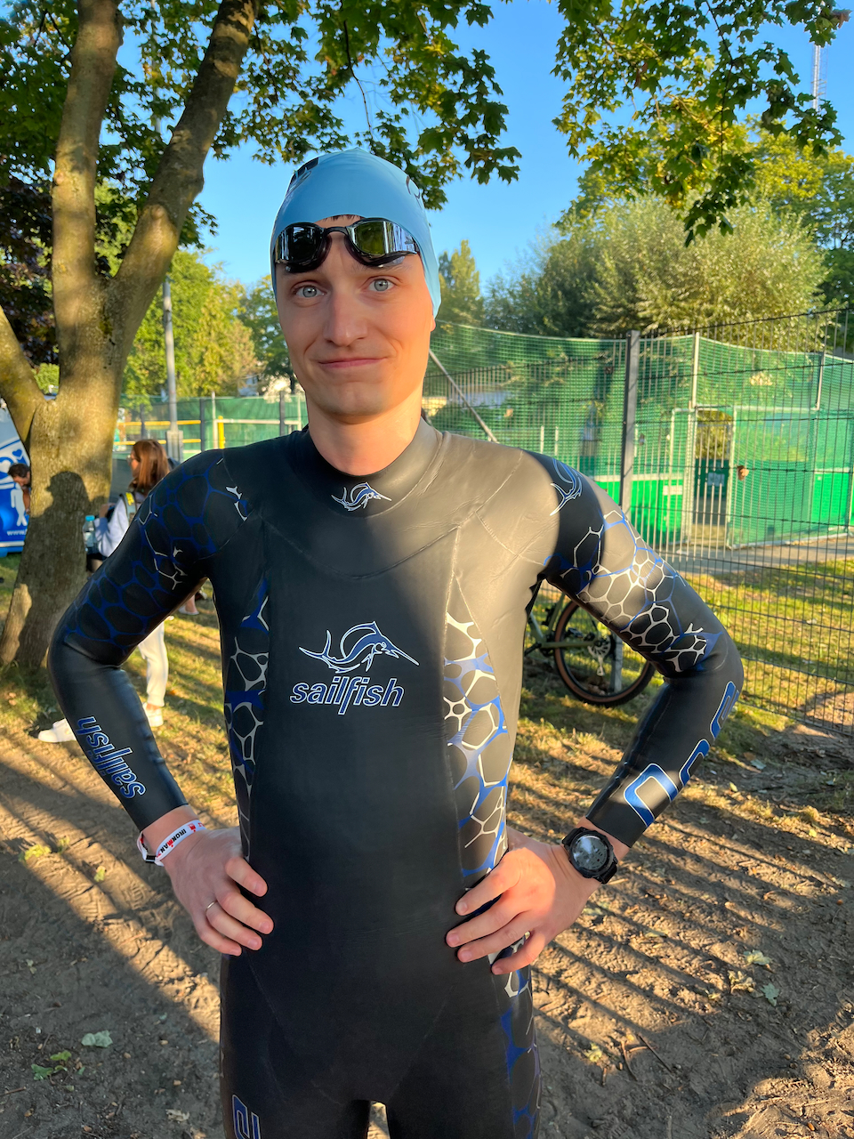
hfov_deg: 53.1
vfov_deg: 67.3
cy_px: 570
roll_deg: -1.1
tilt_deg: -9.3
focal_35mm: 26
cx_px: 427
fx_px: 855
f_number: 1.6
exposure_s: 1/303
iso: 50
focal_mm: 5.1
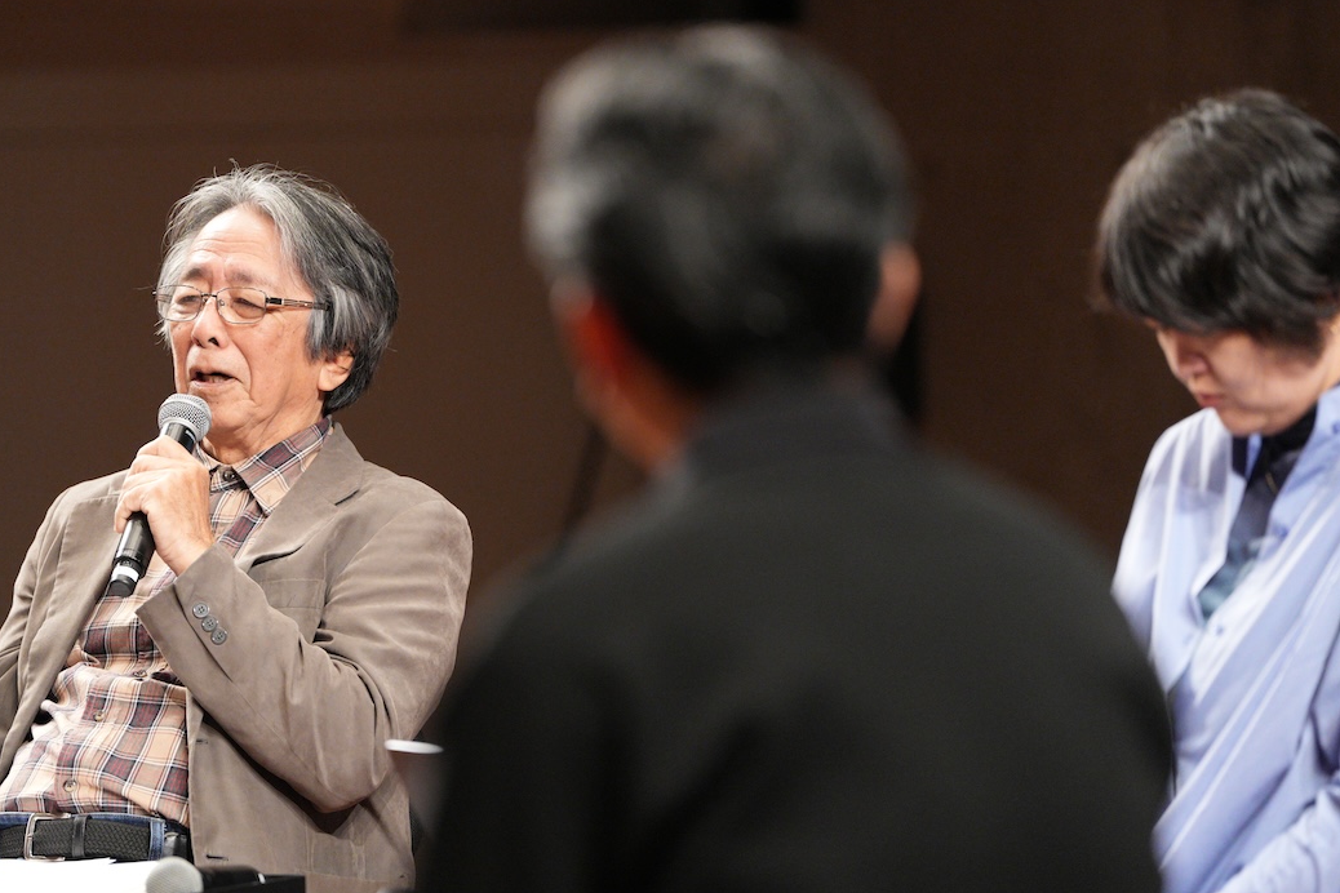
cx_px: 478
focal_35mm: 289
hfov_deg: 7.1
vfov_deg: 4.8
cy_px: 466
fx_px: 10756
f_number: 2.8
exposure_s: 1/250
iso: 4000
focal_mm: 200
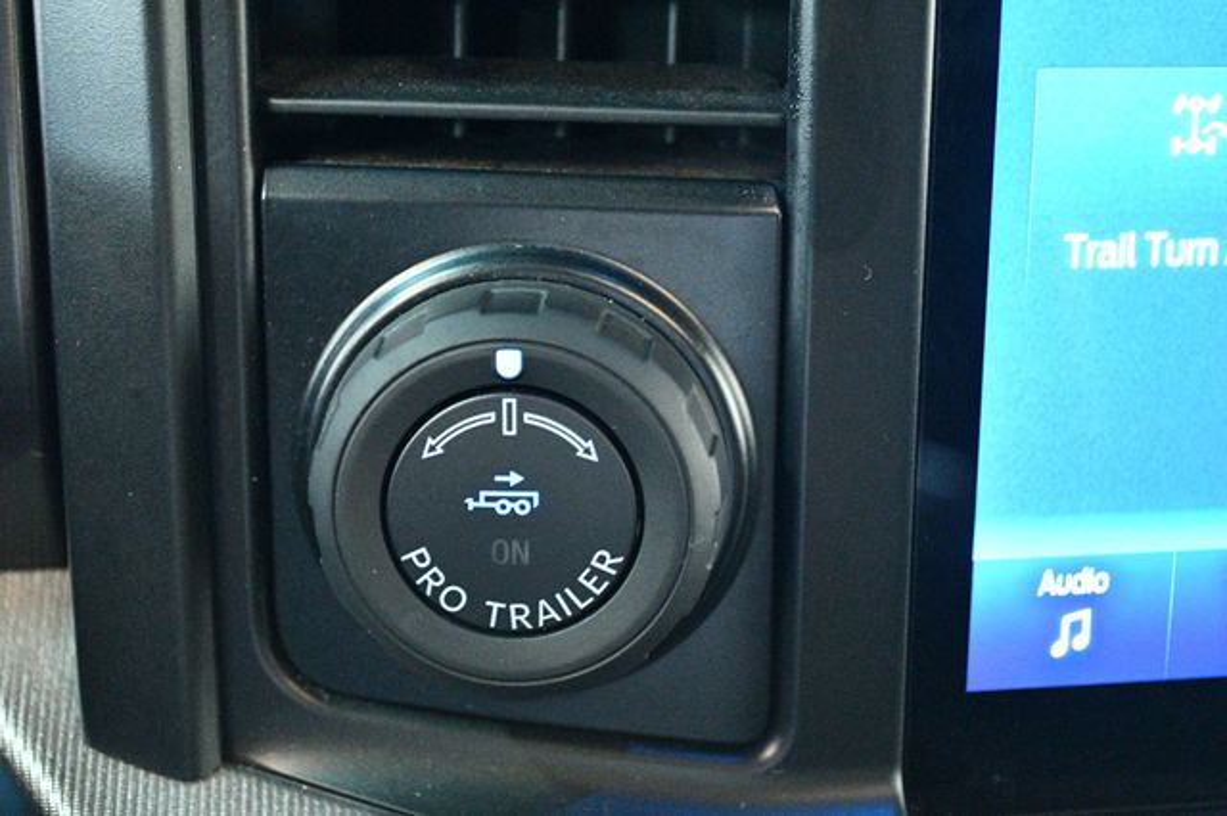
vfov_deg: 23.8
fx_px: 1942
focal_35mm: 57
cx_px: 614
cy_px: 408
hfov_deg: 35.1
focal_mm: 38
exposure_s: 1/20
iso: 12800
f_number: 5
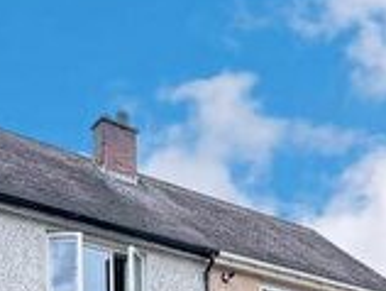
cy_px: 493
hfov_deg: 31.1
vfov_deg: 19.2
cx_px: 191
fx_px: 692
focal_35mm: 62
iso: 64
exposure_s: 1/310
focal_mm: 2.22
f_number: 2.2
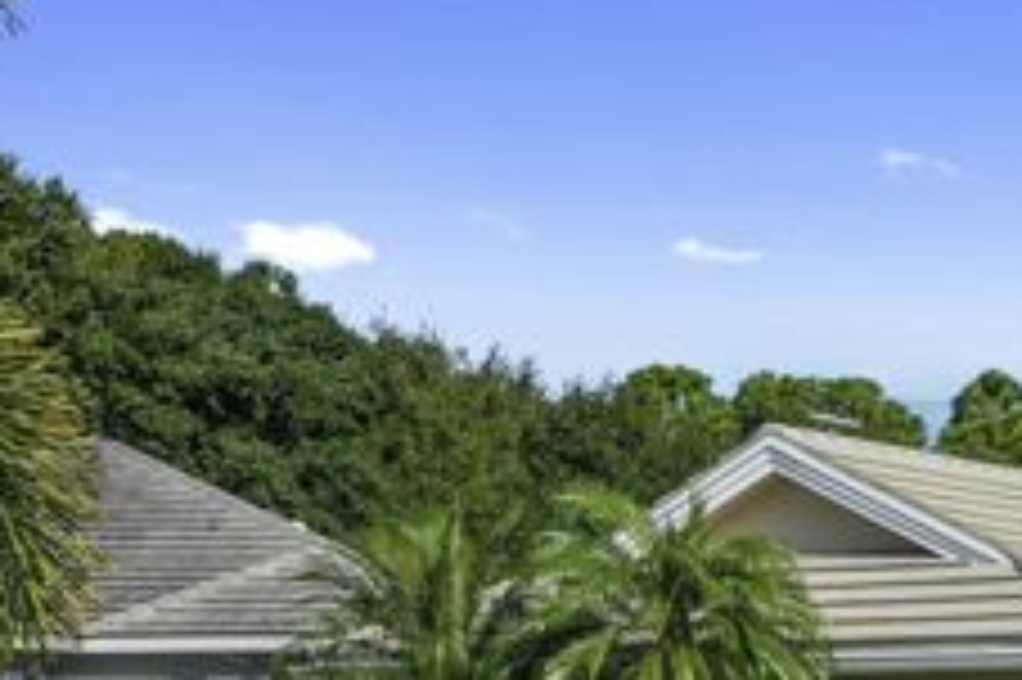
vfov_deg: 16.7
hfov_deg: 24.0
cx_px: 1121
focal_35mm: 79
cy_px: 750
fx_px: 2241
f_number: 4.5
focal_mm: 10.26
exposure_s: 1/640
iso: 100
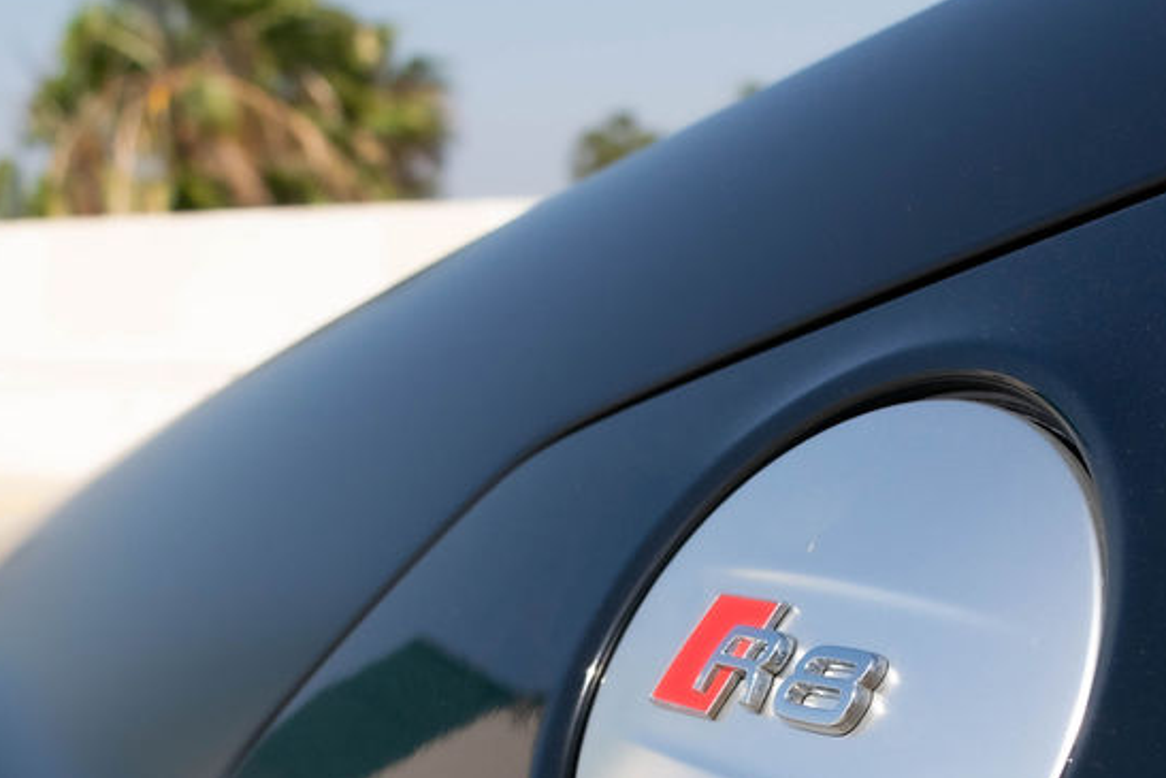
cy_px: 632
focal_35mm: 73
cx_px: 789
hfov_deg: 27.5
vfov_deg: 18.5
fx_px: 2365
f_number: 8
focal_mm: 26
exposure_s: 1/2000
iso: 400
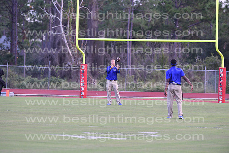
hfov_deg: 6.9
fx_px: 1909
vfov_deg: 4.6
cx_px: 114
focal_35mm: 300
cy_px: 76
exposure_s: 1/400
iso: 800
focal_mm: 300
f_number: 4.5
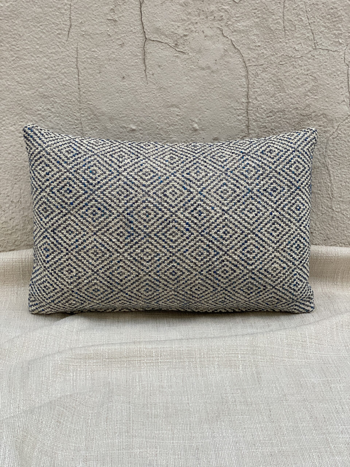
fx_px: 701
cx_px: 175
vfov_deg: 36.8
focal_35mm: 52
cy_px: 234
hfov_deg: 28.0
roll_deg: +0.1
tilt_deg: -20.7
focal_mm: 6
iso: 125
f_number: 2
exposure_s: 1/122
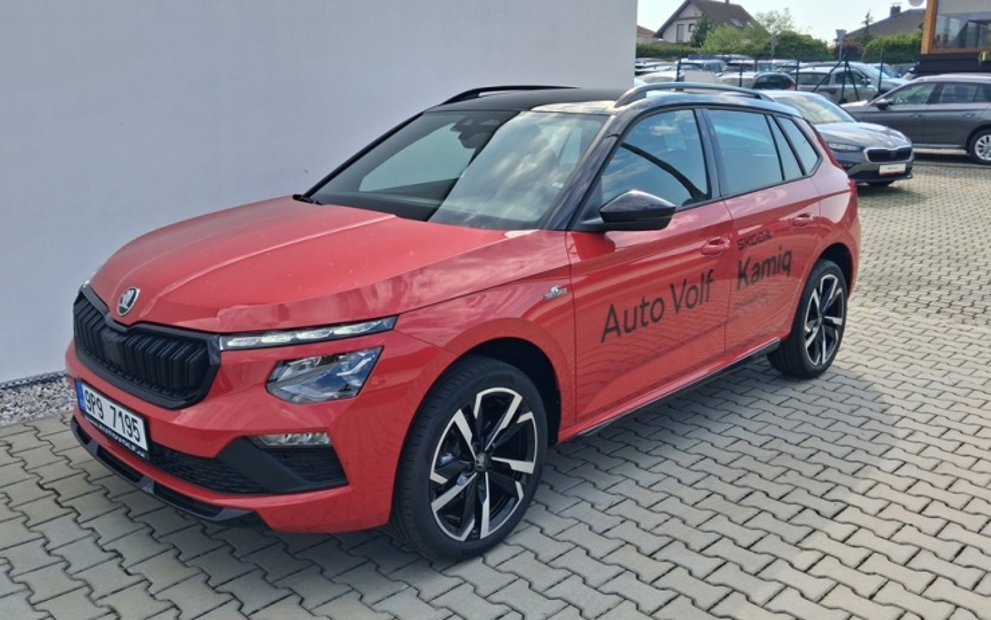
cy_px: 289
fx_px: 837
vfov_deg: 40.6
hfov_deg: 61.2
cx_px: 485
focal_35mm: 31
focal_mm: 4
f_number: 1.8
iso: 20
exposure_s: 1/654
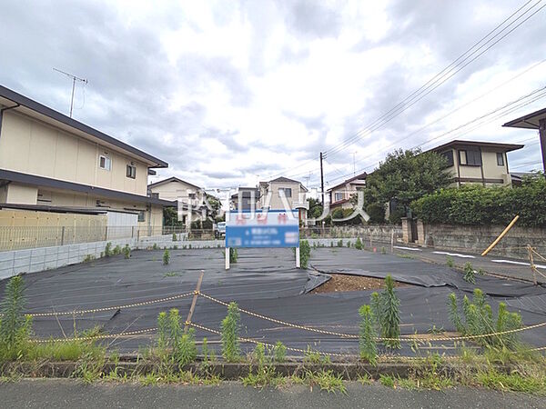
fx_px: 221
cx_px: 273
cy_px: 204
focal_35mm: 14
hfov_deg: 102.1
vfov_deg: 85.7
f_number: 2.2
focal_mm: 1.83
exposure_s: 1/1337
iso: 51
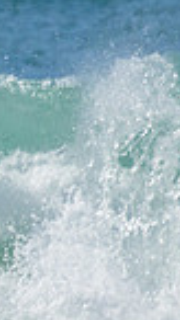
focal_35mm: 3328
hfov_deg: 0.4
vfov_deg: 0.6
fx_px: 28271
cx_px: -397
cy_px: 172
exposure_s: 1/1600
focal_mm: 800
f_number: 11
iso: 1600
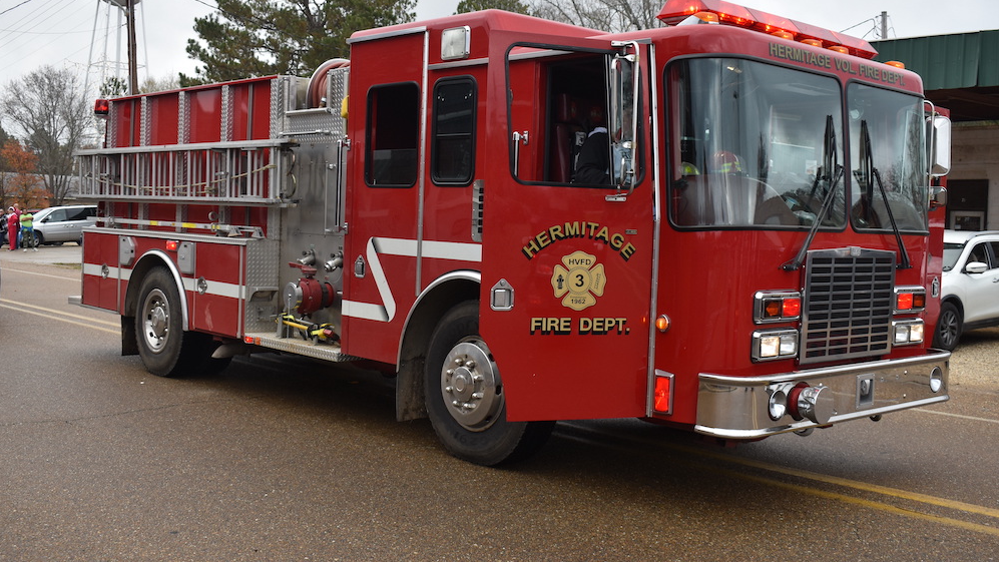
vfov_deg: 29.0
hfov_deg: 49.4
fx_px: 1086
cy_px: 249
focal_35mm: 41
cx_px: 499
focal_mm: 26
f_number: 5.6
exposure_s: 1/250
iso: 250
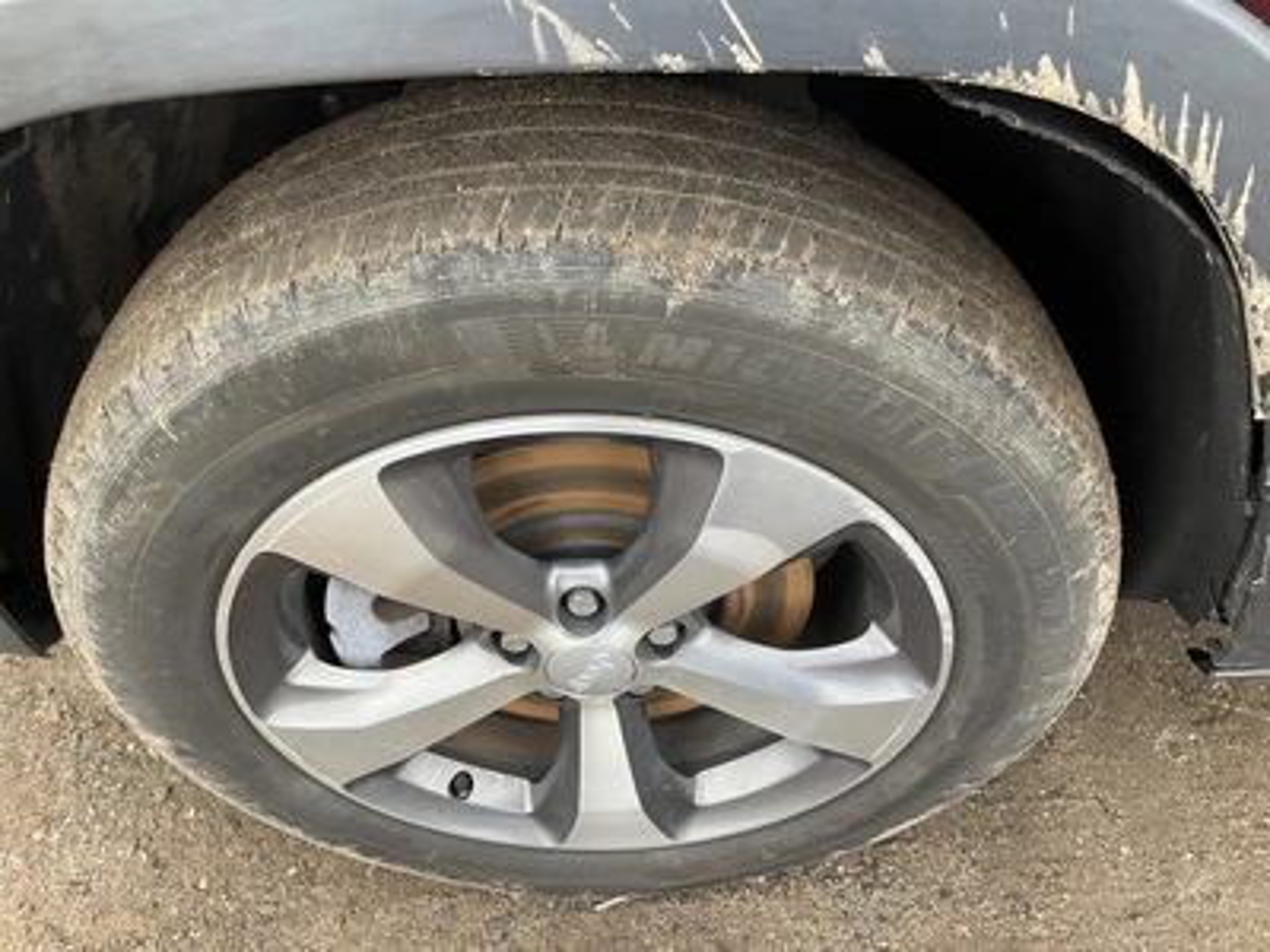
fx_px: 1064
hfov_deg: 61.7
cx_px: 635
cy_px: 476
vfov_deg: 48.2
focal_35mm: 29
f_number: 1.8
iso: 25
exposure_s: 1/122
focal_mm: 3
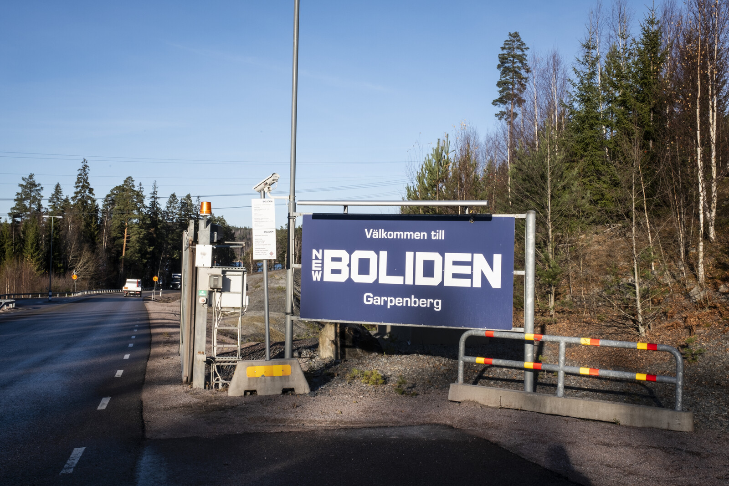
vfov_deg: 35.9
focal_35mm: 37
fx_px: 749
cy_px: 243
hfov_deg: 51.9
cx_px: 364
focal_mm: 24.7
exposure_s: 1/100
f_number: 16
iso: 200
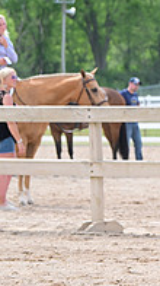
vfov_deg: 6.8
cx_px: 410
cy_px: 93
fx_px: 2395
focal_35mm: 317
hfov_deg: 3.8
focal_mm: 102
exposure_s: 1/2000
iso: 800
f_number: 5
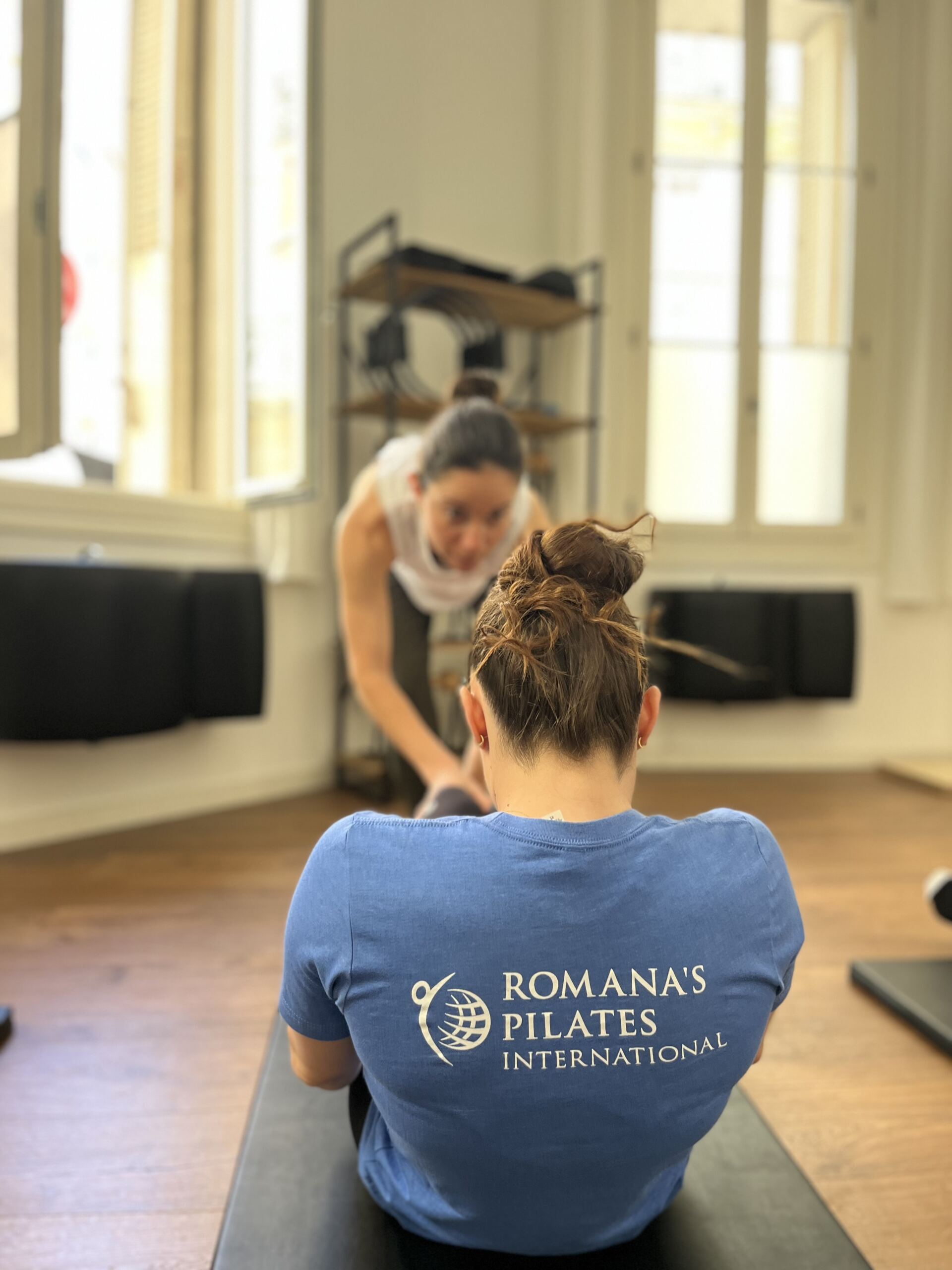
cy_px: 635
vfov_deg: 67.3
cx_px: 476
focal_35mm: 26
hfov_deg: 53.1
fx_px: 953
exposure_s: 1/64
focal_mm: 5.1
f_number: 1.6
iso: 125
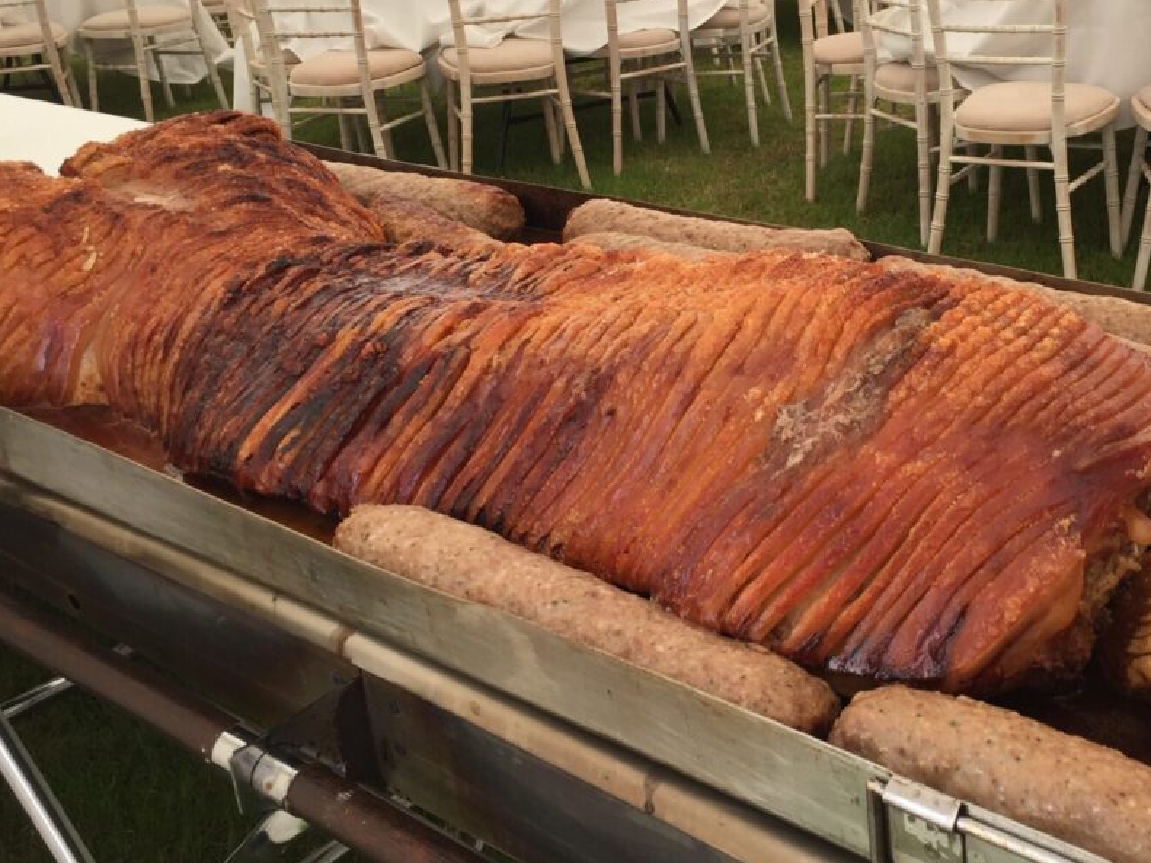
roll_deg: +2.4
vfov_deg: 32.1
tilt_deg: -21.7
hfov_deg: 41.7
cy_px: 358
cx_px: 746
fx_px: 1496
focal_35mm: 45
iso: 32
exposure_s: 1/341
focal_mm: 4.15
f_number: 2.2
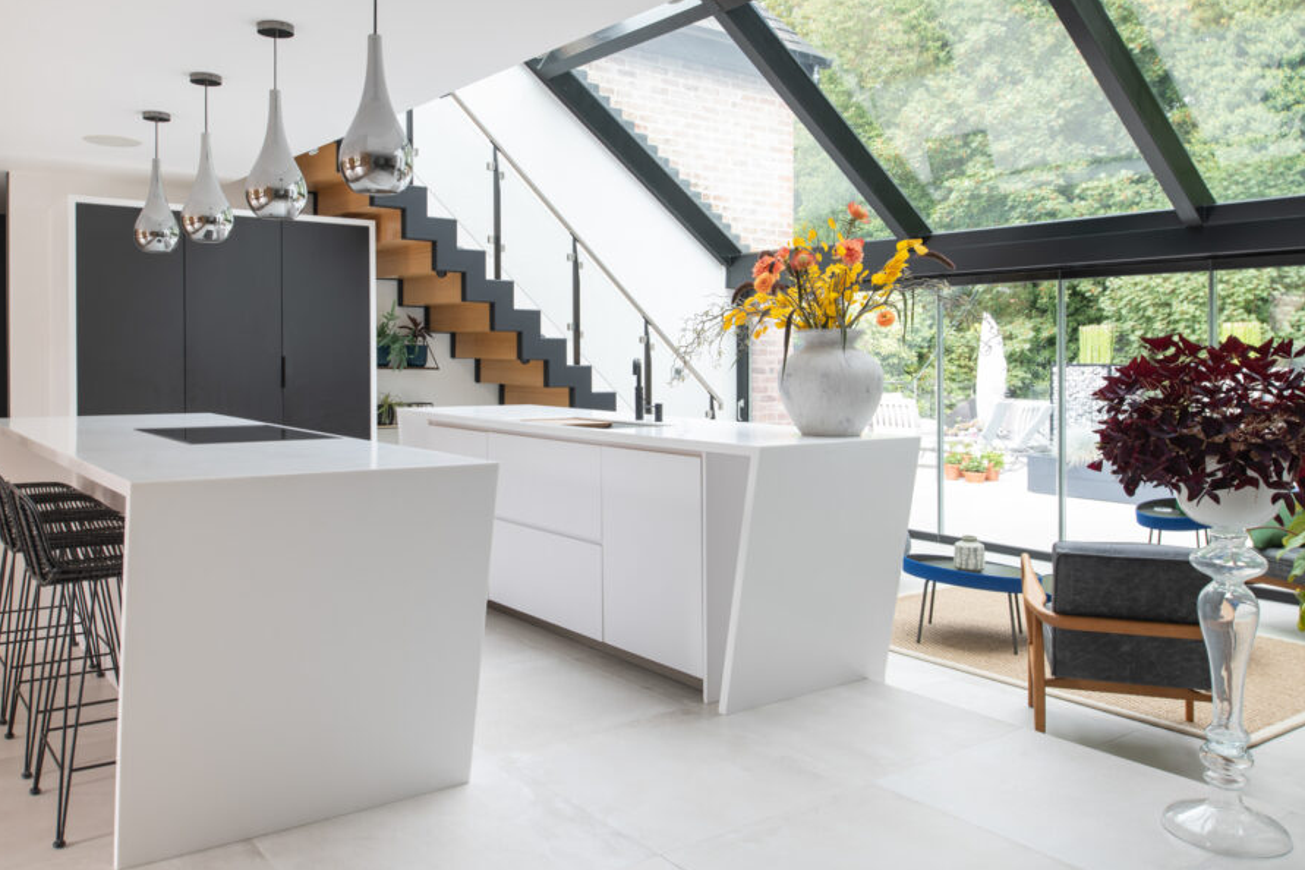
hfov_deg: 65.1
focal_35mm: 28
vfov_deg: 46.4
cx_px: 555
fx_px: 1015
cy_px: 408
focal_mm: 24
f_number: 8
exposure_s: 1/8
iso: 64
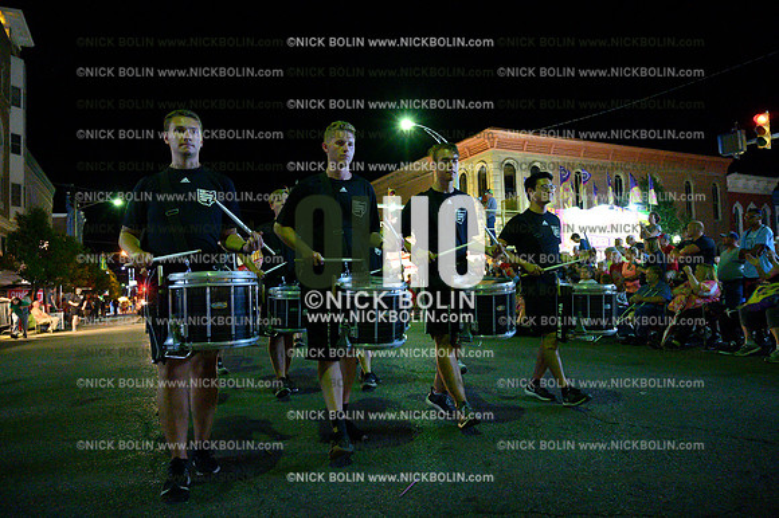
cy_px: 259
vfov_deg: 53.1
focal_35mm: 24
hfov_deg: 73.8
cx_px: 390
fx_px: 519
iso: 32000
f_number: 4
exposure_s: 1/400
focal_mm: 24
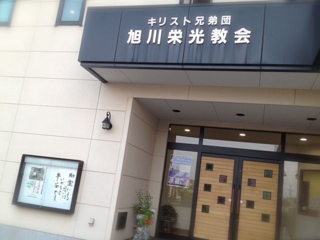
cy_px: 120
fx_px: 324
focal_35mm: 35
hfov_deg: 52.6
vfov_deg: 40.7
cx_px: 160
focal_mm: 4.28
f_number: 2.4
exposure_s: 1/60
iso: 64
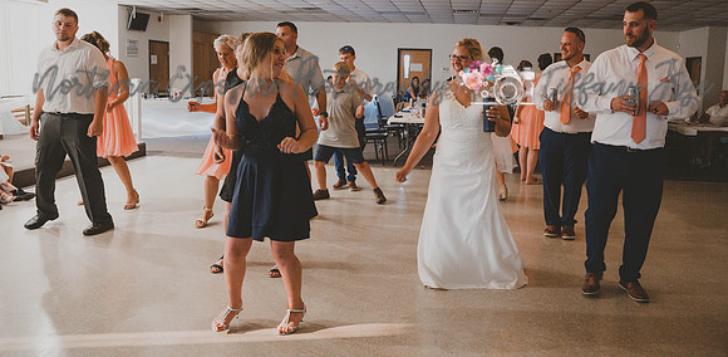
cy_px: 149
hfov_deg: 67.9
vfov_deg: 36.5
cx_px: 404
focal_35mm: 29
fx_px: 539
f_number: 2.8
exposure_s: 1/80
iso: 3200
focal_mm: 24
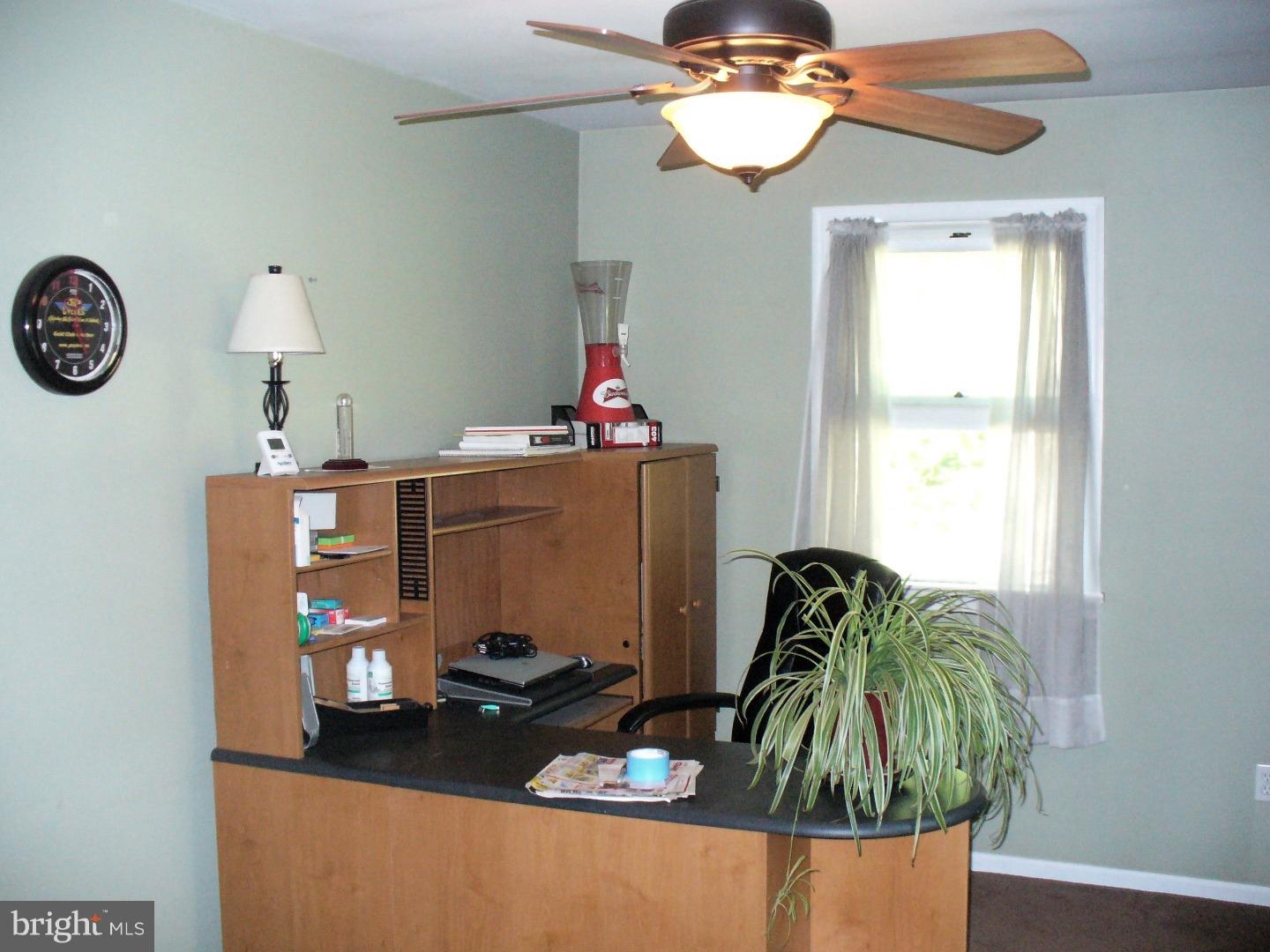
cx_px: 635
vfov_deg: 38.7
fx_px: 1357
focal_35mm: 37
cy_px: 476
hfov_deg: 50.1
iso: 400
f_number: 2.8
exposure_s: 1/30
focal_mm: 6.1
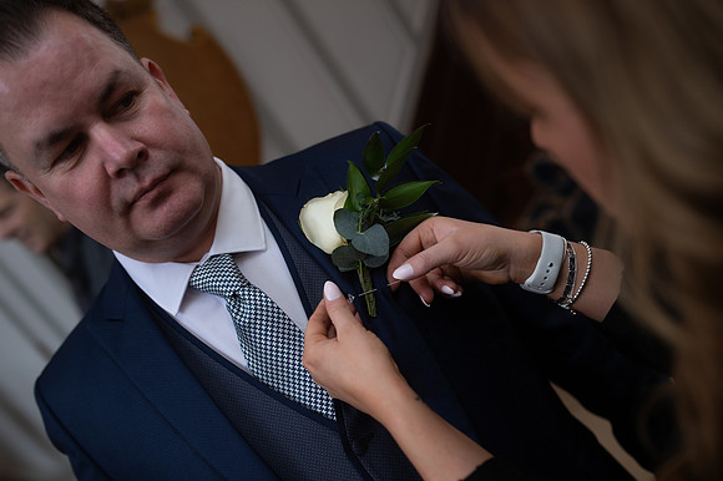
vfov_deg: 37.8
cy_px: 240
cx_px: 362
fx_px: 702
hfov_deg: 54.5
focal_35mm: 35
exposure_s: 1/100
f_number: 2.8
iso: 250
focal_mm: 35
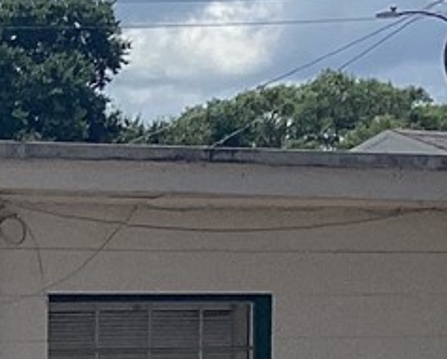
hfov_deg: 8.9
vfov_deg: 7.4
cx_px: -441
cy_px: 595
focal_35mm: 204
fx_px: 2701
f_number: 2.4
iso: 25
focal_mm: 3.3
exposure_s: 1/1942
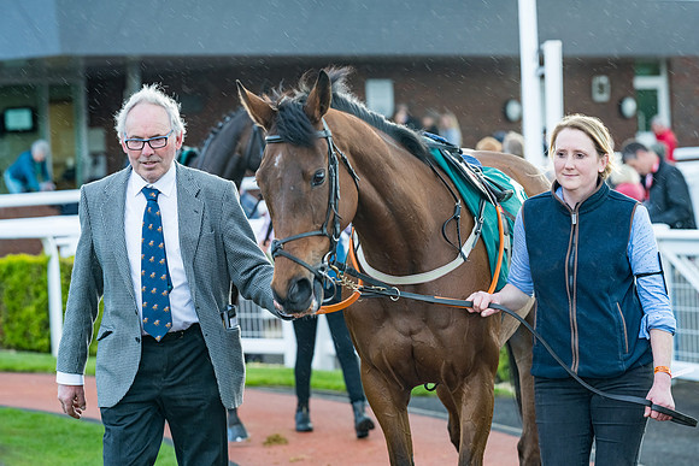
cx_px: 350
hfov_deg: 15.2
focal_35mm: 135
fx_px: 2622
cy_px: 233
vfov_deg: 10.2
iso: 1000
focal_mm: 135
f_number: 5
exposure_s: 1/200
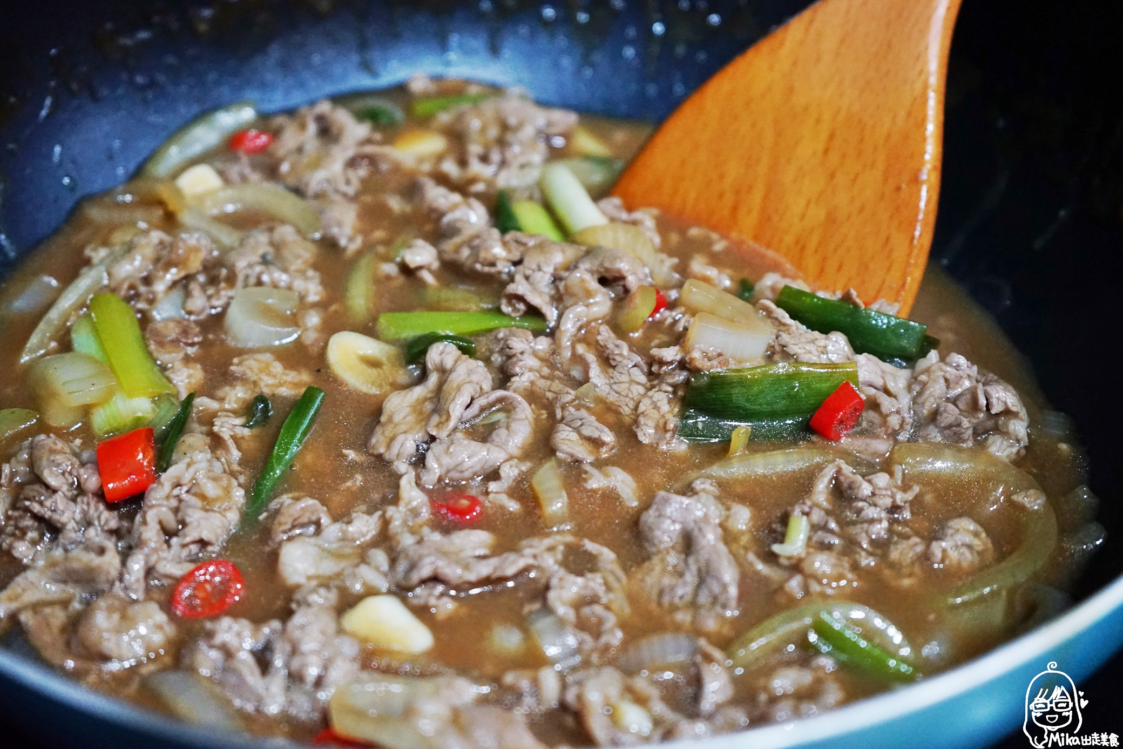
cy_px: 374
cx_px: 562
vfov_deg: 29.2
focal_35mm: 46
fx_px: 1435
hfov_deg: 42.7
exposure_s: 1/60
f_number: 4.5
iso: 4000
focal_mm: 46
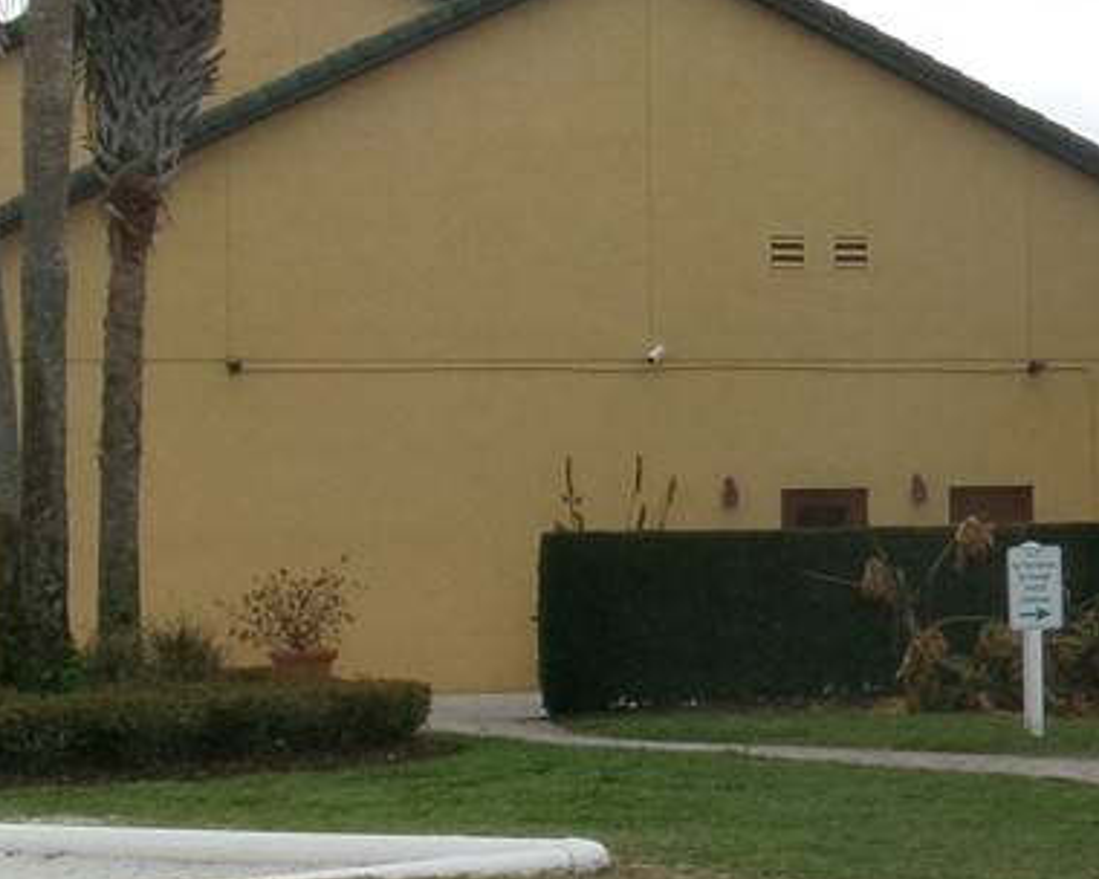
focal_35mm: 115
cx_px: 1452
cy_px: 335
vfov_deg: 13.4
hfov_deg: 15.8
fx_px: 3741
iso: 100
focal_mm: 5.1
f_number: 10.8
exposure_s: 1/120
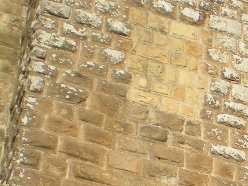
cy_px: 310
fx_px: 1168
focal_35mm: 163
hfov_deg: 11.7
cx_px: 355
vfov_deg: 8.8
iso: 64
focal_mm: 6.3
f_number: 4.6
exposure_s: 1/390
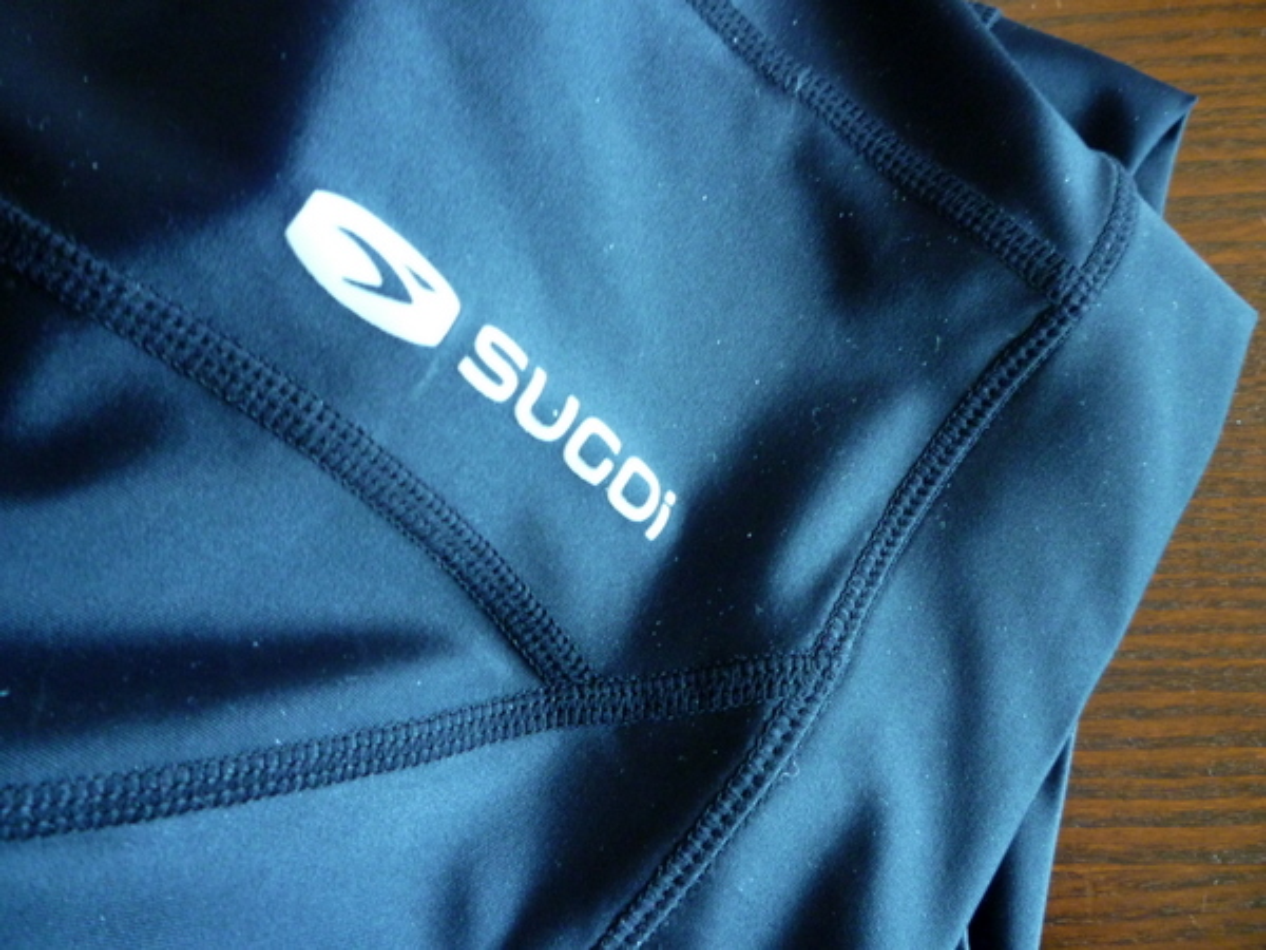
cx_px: 633
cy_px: 475
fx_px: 1061
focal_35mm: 29
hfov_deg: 61.7
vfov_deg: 48.2
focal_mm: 5.2
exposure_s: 1/8
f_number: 3.3
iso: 400
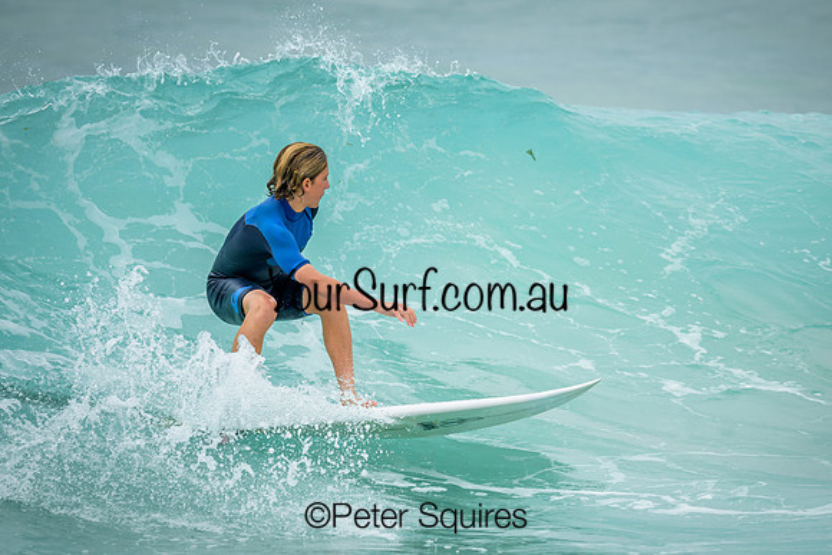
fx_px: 22374
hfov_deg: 2.1
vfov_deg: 1.4
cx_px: 405
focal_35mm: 968
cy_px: 312
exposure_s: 1/2000
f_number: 6.3
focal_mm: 800
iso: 400
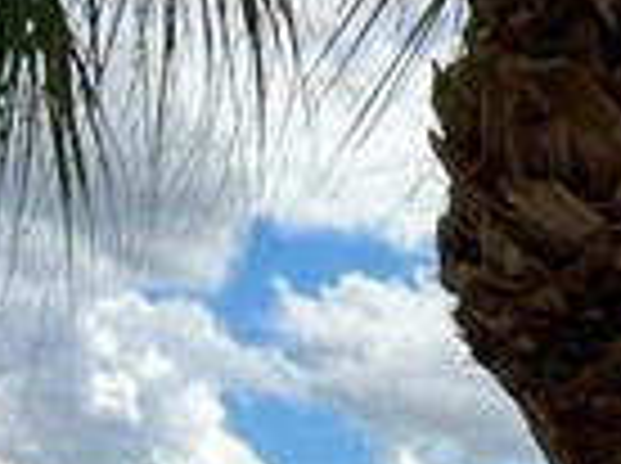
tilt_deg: -2.9
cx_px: 621
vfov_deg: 7.3
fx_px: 3456
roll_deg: +1.4
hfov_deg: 10.2
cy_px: 1063
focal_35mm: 193
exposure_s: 1/1934
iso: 50
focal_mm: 5.7
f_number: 1.5
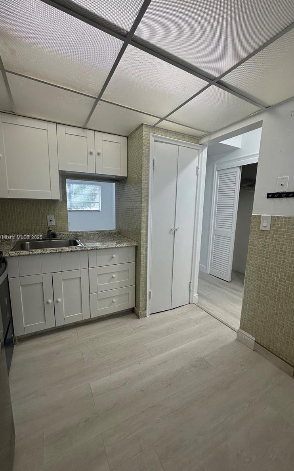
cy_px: 238
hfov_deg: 74.8
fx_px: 192
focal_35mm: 15
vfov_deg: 101.5
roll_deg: -1.7
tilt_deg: -8.9
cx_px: 148
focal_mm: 2.22
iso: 160
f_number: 2.2
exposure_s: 1/120
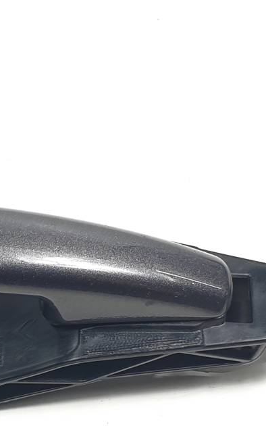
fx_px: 730
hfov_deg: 18.6
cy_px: 348
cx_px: -118
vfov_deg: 31.5
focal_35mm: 63
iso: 50
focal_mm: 4.3
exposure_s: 1/140
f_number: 2.4
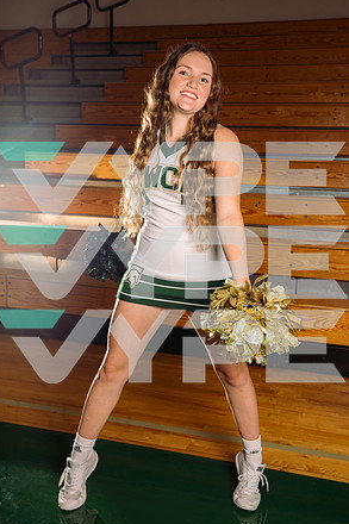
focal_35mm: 45
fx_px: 655
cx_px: 172
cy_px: 263
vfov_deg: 43.6
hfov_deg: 29.8
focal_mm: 44
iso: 125
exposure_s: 1/250
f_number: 5.6
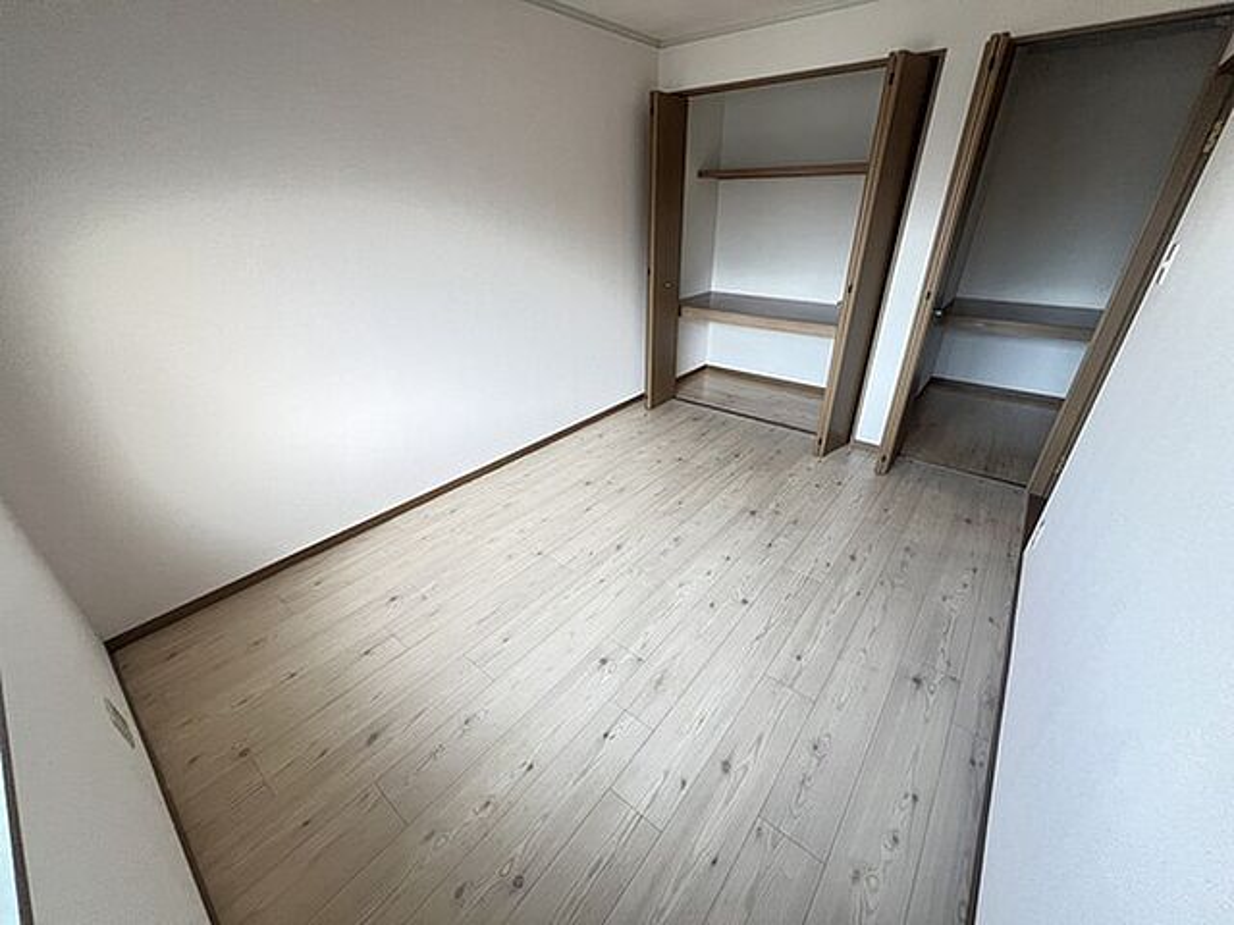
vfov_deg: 89.9
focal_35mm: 13
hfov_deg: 106.2
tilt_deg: -27.8
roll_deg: +1.2
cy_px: 462
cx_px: 617
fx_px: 463
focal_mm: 1.57
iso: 320
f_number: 1.8
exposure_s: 1/60
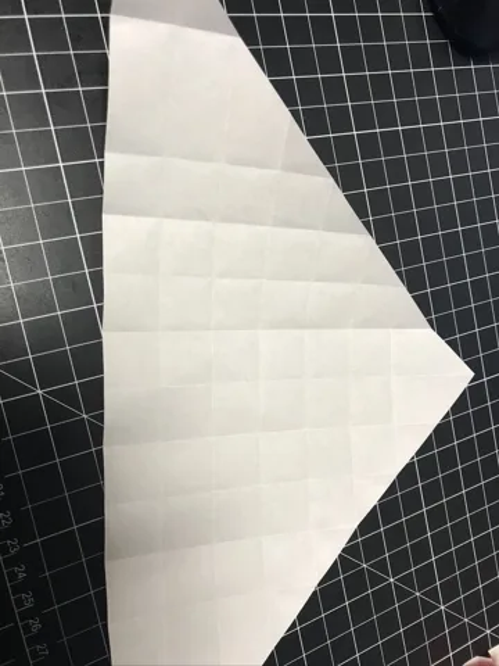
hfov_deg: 49.7
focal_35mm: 28
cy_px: 333
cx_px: 250
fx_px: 538
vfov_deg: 63.4
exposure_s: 1/24
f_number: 1.8
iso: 40
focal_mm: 3.99
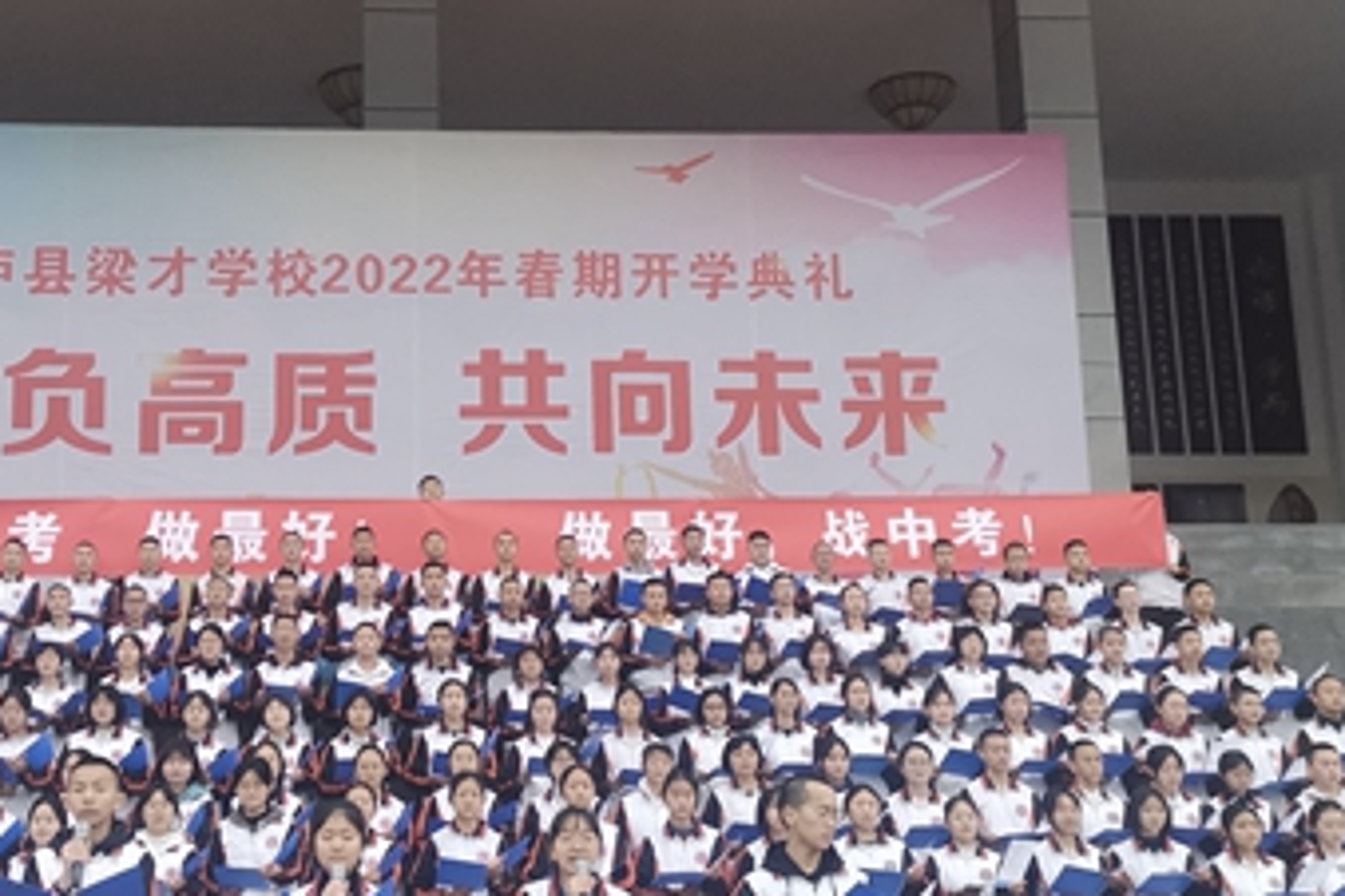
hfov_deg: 38.5
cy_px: 420
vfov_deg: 26.5
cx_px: 472
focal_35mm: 51
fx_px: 1905
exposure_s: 1/100
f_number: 1.8
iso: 160
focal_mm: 4.75
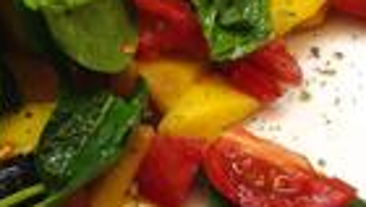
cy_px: -16
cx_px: -29
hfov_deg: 15.4
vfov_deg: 8.9
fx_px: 1321
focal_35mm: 136
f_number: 2.4
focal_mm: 4.12
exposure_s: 1/40
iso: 64
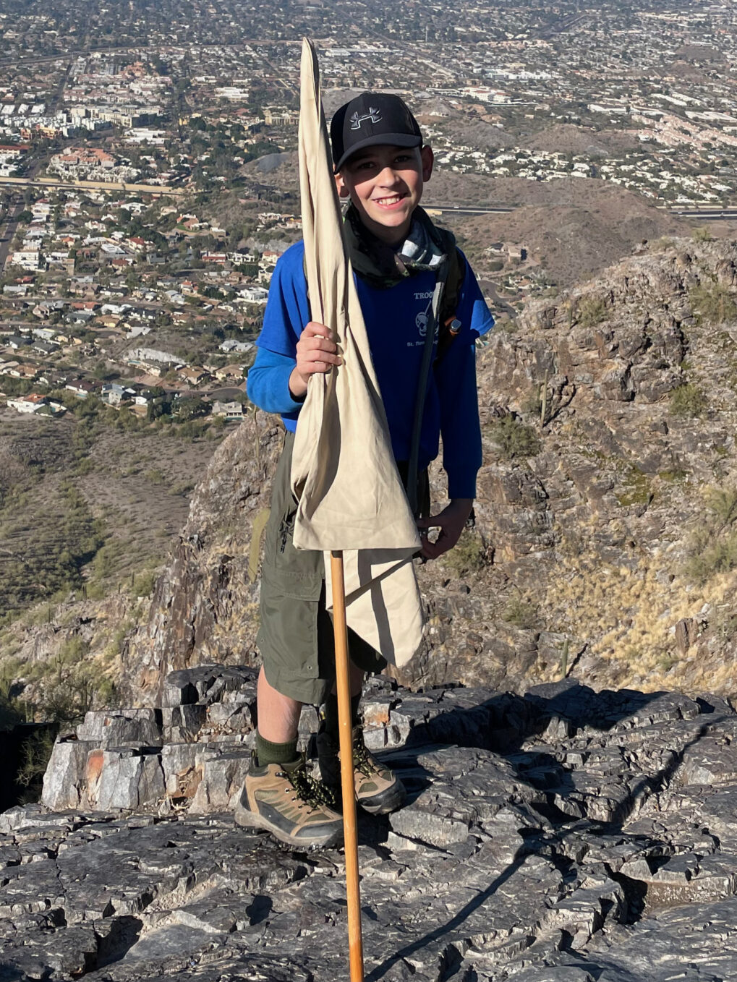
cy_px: 312
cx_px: 359
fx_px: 1391
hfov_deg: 29.7
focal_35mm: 49
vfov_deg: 38.4
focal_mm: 4.2
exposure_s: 1/4000
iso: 32
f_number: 1.6
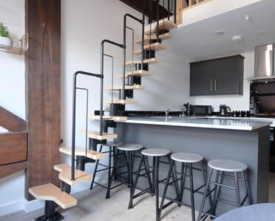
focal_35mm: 18
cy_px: 116
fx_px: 147
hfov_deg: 85.3
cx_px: 164
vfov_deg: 73.8
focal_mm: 10
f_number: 10
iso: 200
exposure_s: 2.5
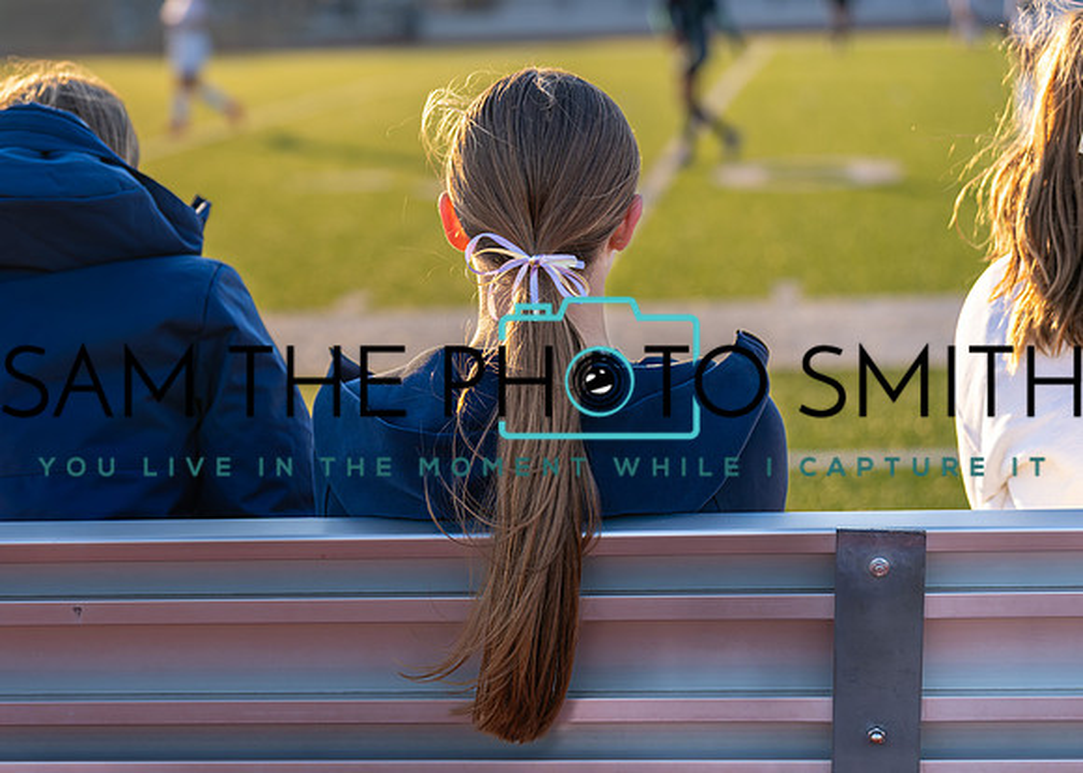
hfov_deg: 21.8
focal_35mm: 91
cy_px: 363
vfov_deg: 15.7
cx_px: 481
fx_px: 2809
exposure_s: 1/1600
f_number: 2.8
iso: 400
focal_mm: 70
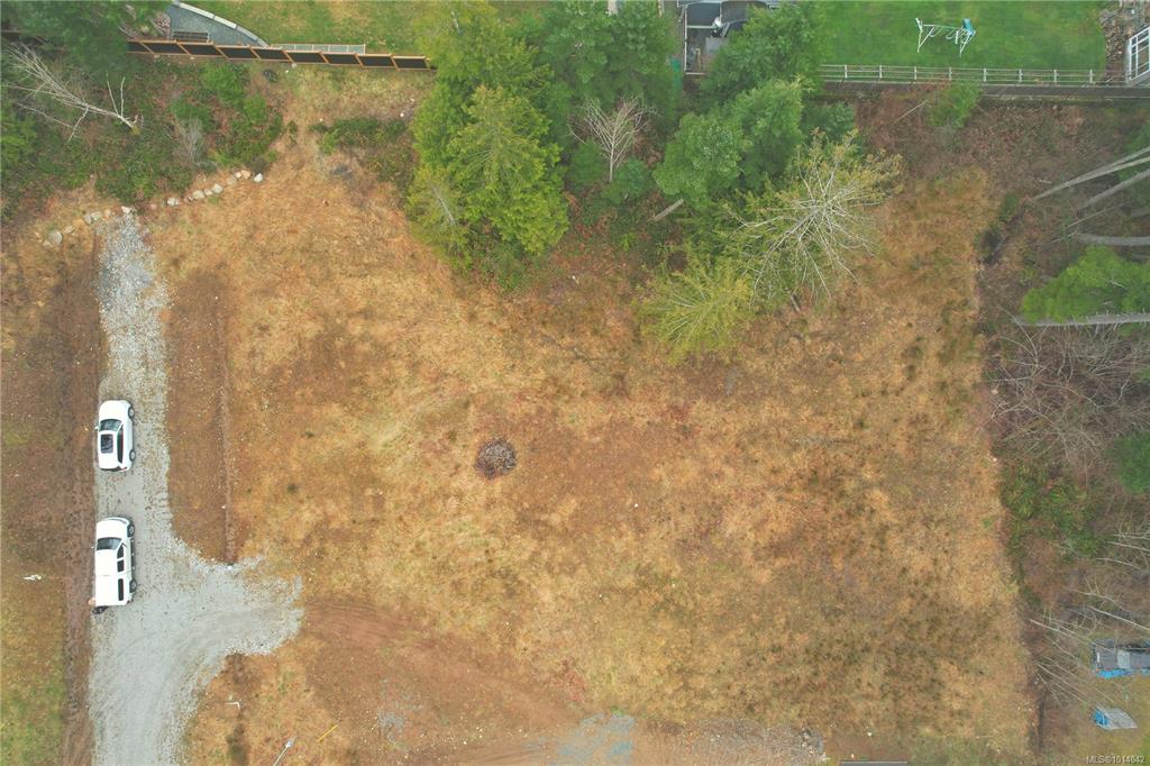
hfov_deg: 78.6
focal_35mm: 22
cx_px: 575
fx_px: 703
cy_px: 383
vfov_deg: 57.2
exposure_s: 1/240
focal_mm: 8.38
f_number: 2.8
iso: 100
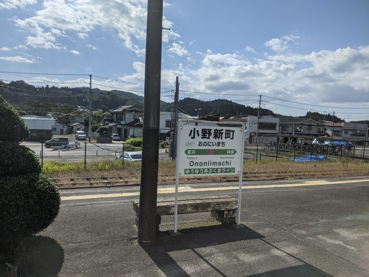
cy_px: 138
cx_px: 184
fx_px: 288
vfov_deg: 51.4
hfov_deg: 65.3
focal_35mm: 27
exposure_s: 1/7812
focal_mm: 4.44
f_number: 1.8
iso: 51
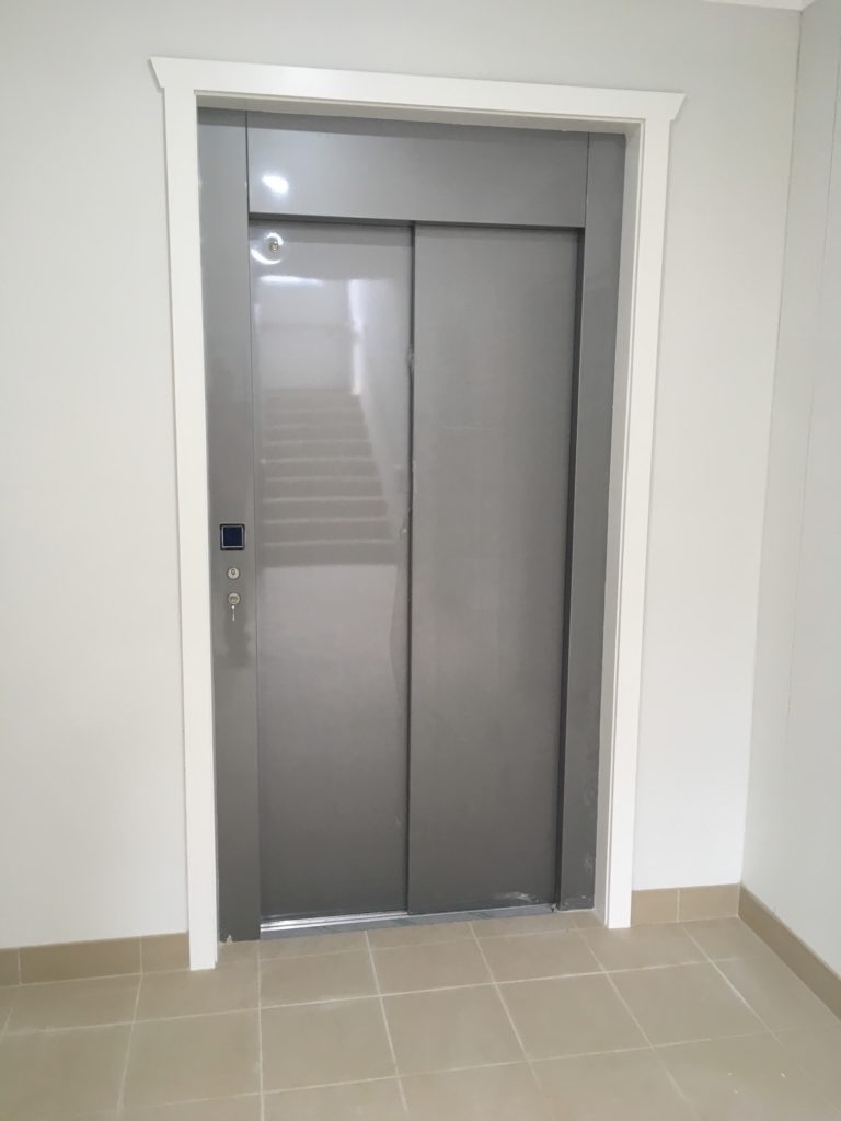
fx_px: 939
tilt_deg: -9.3
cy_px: 560
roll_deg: -1.3
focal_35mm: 29
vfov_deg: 61.7
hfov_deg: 48.2
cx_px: 420
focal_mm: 4.15
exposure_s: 1/33
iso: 64
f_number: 2.2
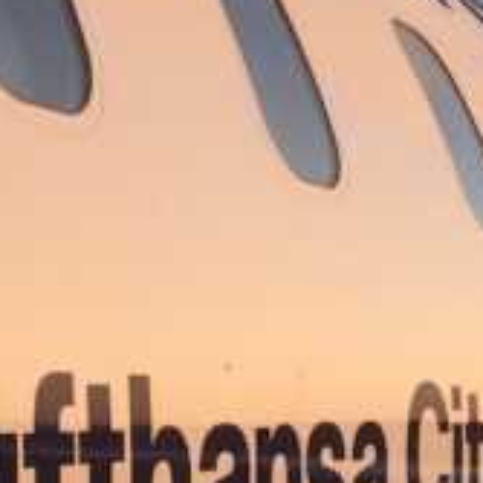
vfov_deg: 14.6
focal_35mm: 118
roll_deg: +3.1
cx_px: 174
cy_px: 425
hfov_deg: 14.8
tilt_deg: +3.2
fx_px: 1863
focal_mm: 4.15
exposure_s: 1/618
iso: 32
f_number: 2.2
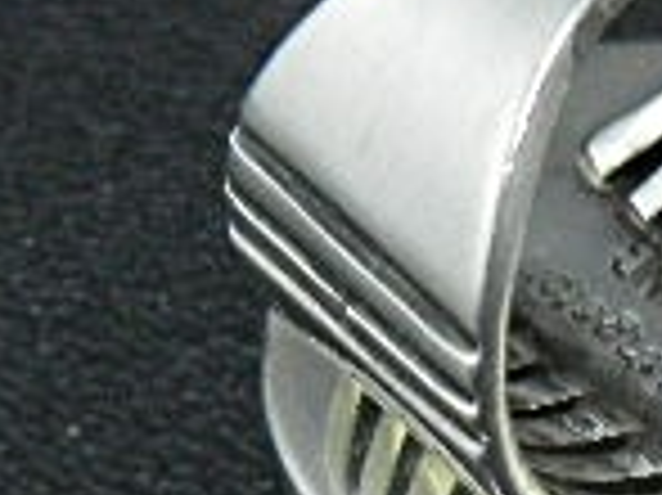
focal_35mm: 257
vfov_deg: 5.8
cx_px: 748
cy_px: 450
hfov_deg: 7.7
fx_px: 4911
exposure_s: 1/30
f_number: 8
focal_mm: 10.6
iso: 699
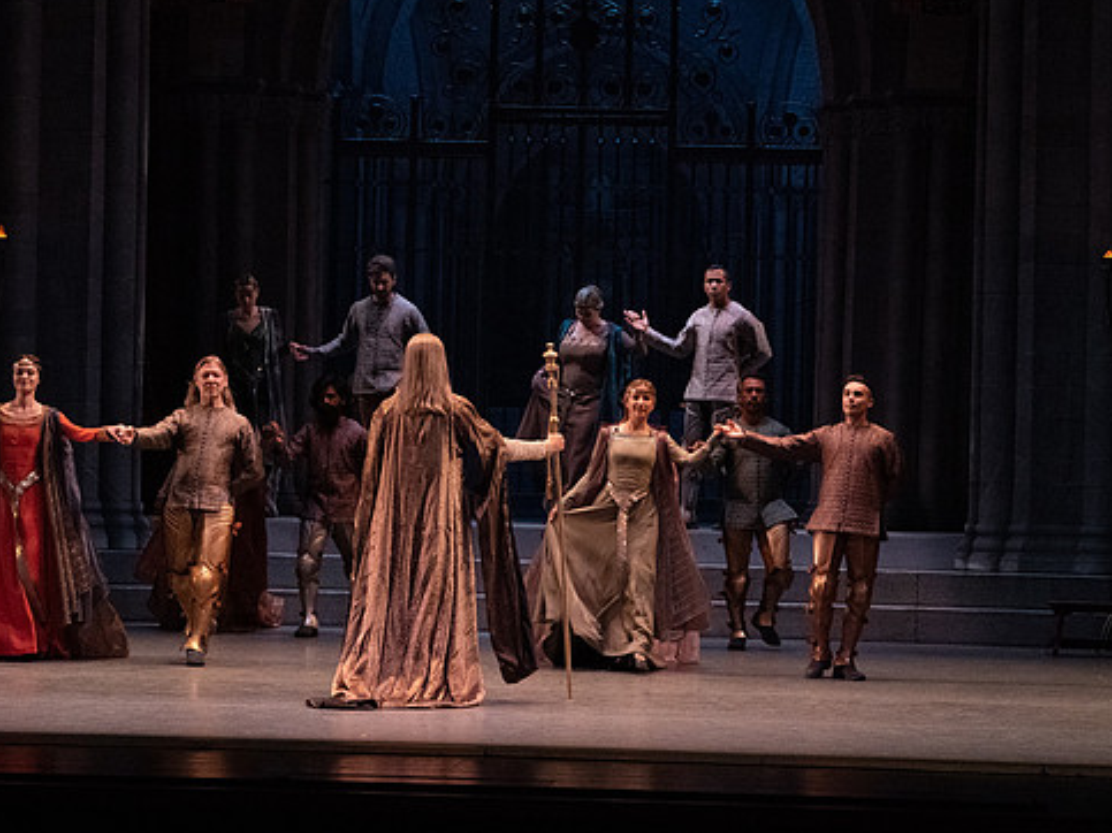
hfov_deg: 13.9
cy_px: 392
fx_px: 4560
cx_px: 507
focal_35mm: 142
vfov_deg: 10.4
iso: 20000
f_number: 9
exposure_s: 1/320
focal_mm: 123
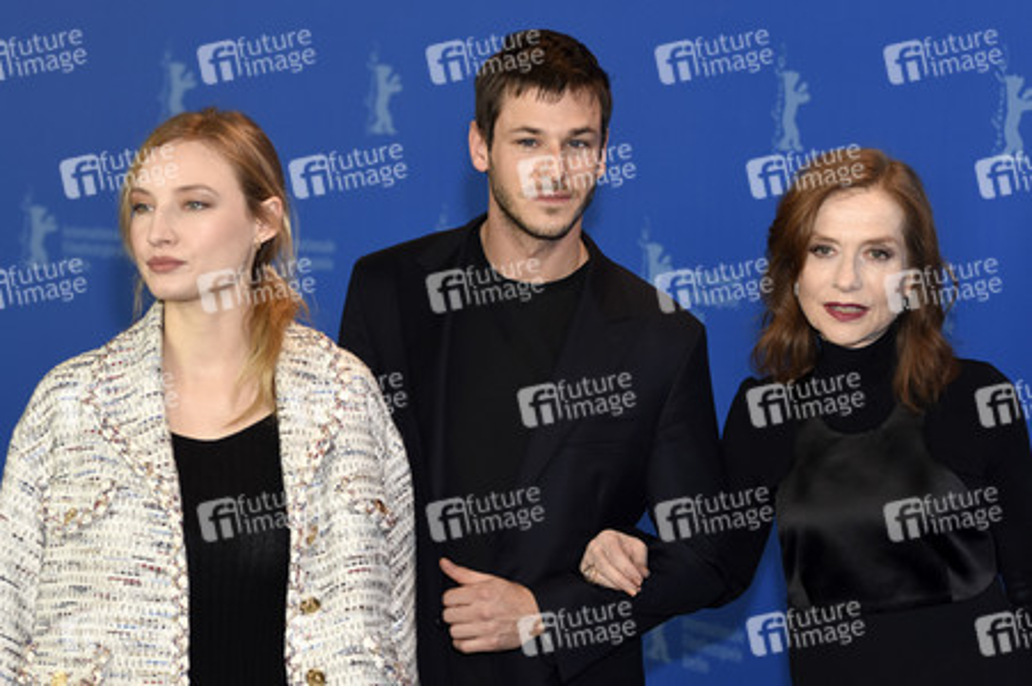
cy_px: 343
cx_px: 516
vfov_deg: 13.0
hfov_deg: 19.5
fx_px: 3008
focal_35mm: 105
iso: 640
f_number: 3.2
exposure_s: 1/500
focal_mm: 70
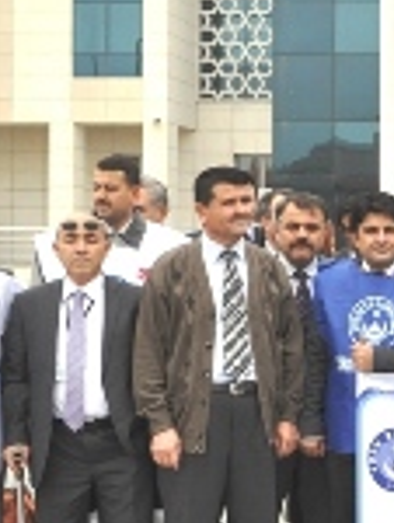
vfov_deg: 22.7
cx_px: 575
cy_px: 268
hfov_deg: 15.9
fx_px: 1301
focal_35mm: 86
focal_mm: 20
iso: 200
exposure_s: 1/250
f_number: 8
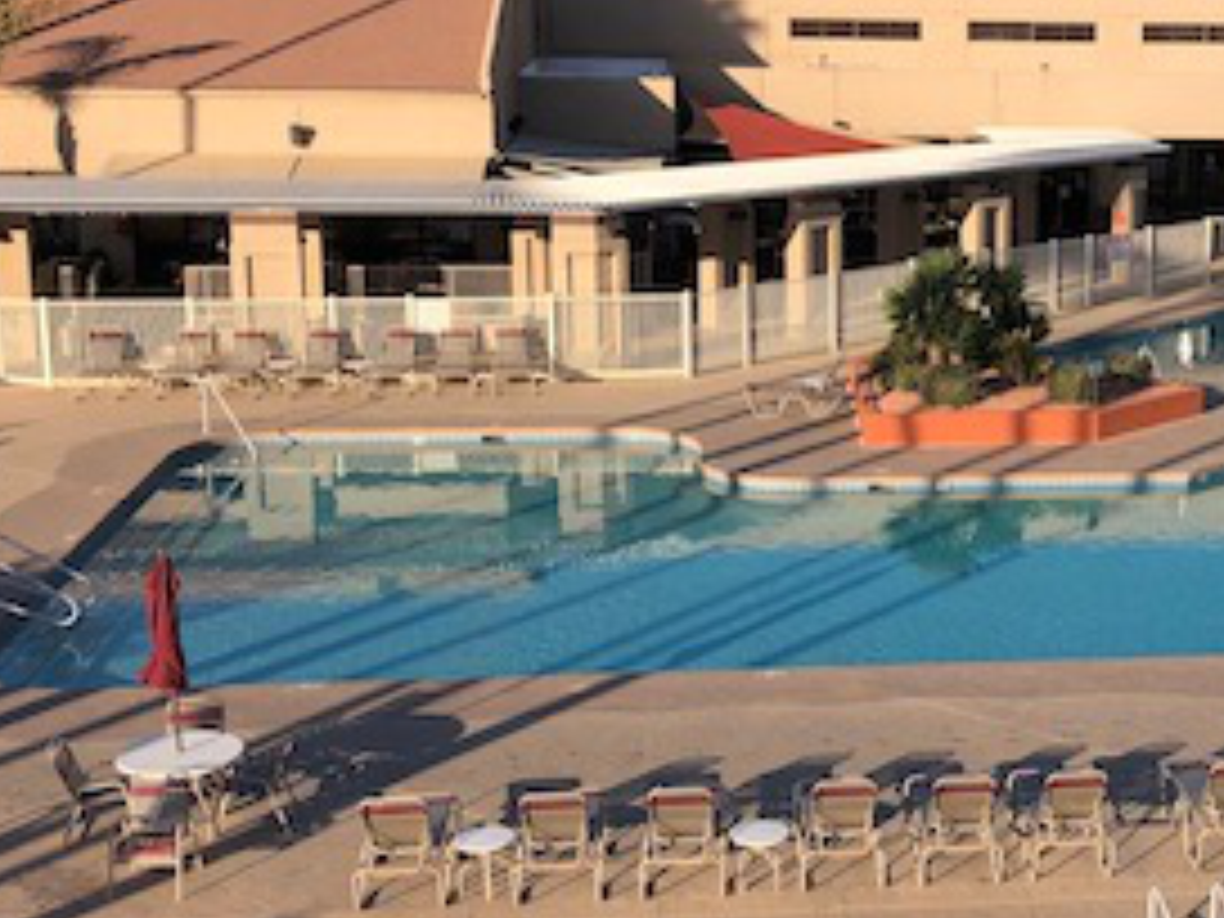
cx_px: 1062
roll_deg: -0.2
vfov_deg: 22.2
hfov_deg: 28.4
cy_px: 500
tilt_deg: -14.9
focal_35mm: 66
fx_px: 2334
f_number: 1.8
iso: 20
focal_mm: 3.99
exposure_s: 1/1715
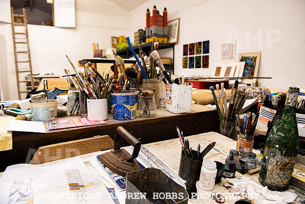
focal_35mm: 24
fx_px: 203
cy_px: 102
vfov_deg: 53.2
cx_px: 152
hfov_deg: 73.7
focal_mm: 24
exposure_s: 1/5
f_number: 5.6
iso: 64
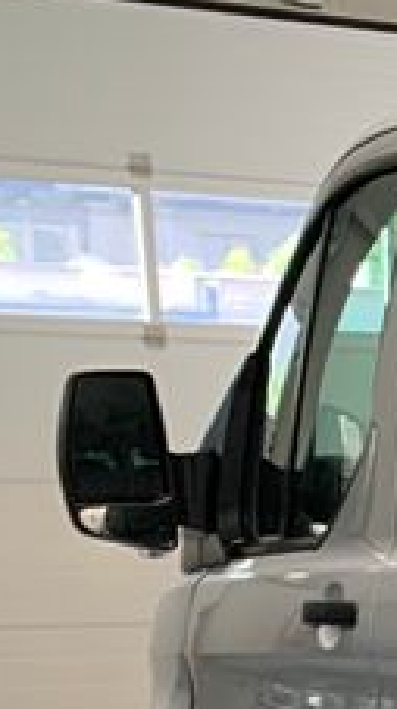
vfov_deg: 15.8
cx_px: 1535
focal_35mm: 128
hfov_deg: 7.2
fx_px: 2405
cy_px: 962
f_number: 1.8
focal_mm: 4.25
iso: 100
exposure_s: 1/103
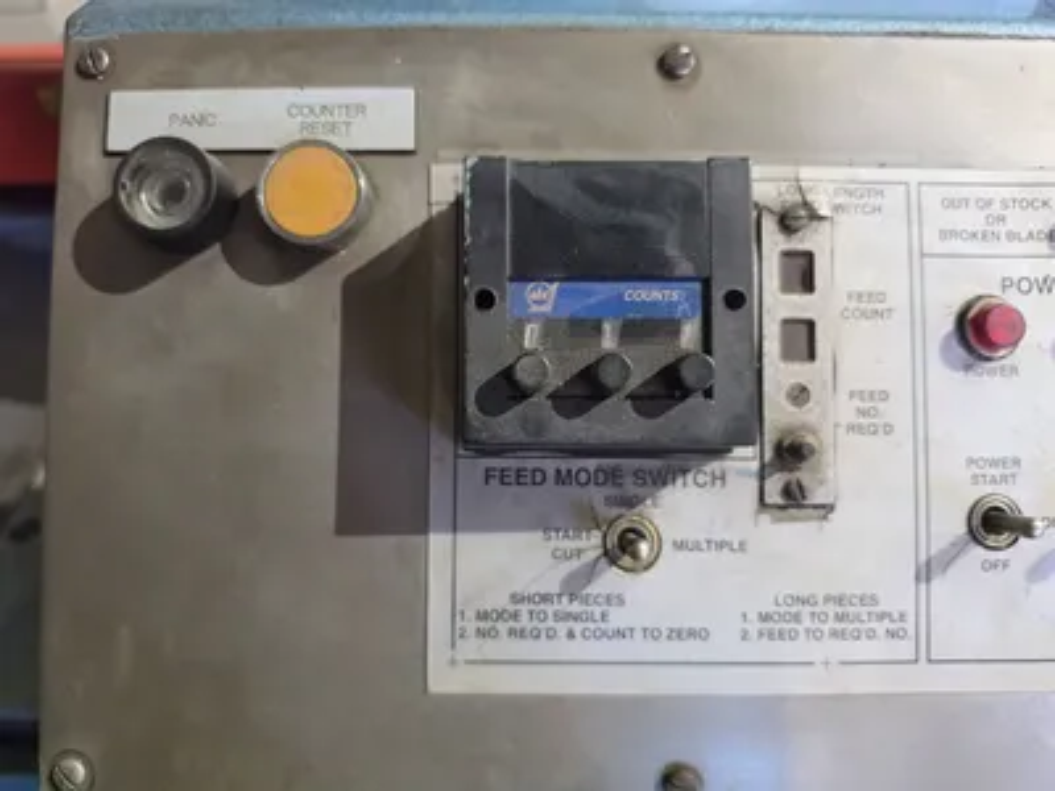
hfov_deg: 73.9
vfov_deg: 58.9
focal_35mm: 23
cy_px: 396
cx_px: 528
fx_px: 701
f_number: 1.4
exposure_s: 1/120
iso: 1000
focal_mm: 6.5
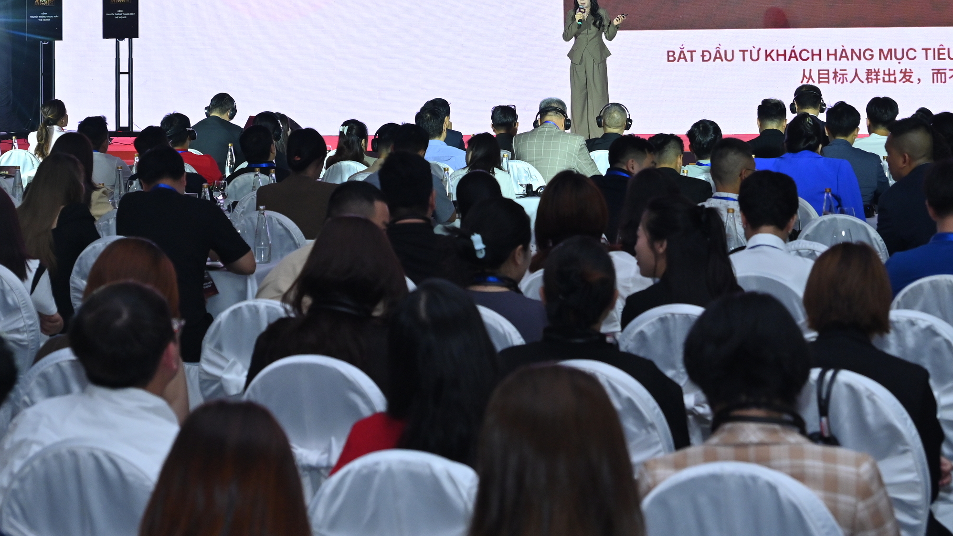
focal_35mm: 91
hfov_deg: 23.4
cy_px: -84
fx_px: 2300
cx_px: 478
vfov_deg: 13.0
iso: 640
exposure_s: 1/160
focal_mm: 42
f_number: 4
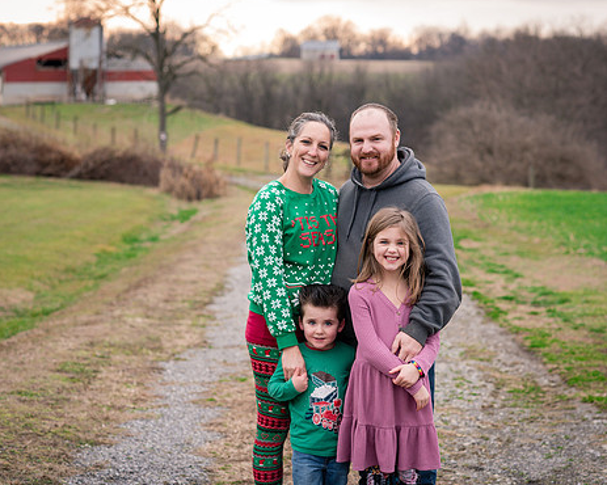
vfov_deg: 15.4
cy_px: 235
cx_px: 313
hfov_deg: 19.2
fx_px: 1796
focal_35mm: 100
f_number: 4
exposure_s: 1/200
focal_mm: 85
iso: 500
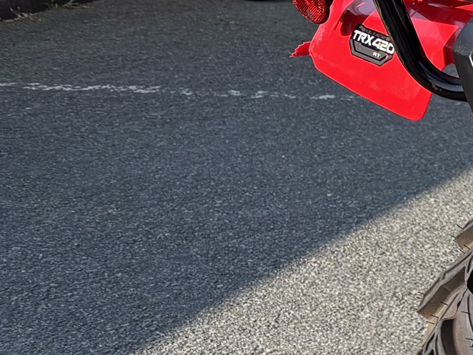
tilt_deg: -16.8
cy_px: 277
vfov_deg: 13.2
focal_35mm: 112
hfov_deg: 14.1
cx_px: 1012
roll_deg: +2.9
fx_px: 1530
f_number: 1.6
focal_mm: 5.96
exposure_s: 1/824
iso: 50
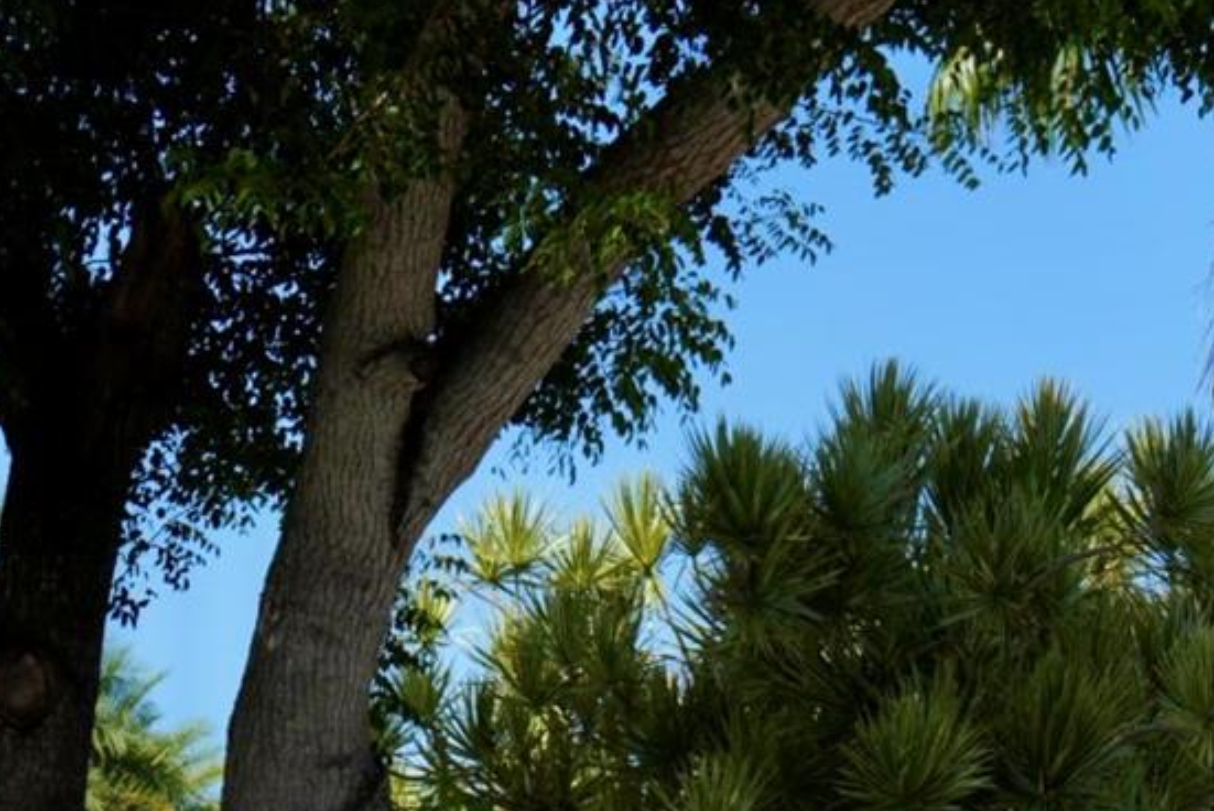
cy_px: 1028
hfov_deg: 10.9
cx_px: 1663
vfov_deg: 7.4
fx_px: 6174
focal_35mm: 183
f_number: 5.6
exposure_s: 1/800
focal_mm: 63
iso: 100
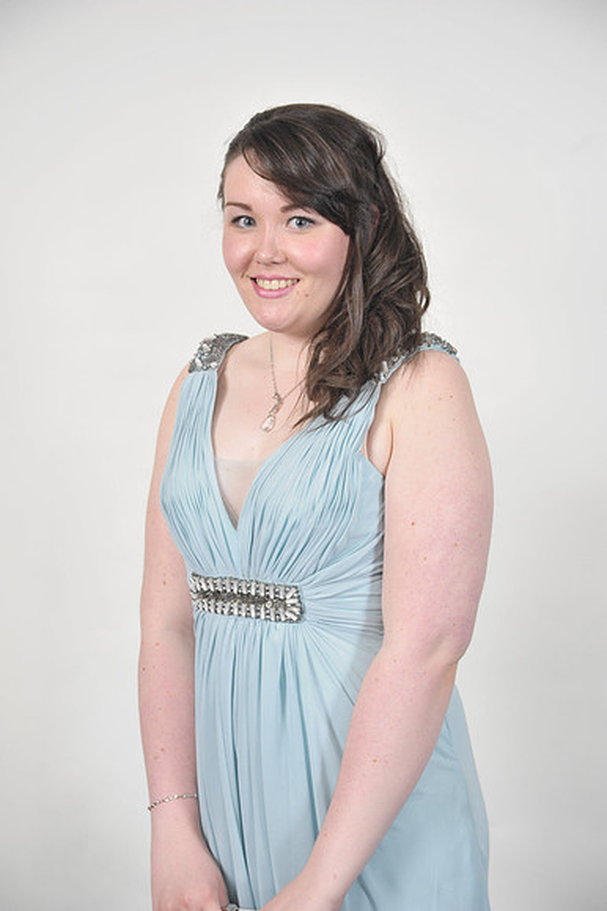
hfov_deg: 16.1
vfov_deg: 23.9
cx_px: 304
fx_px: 2152
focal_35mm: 85
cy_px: 456
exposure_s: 1/160
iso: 1000
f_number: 7.1
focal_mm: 85
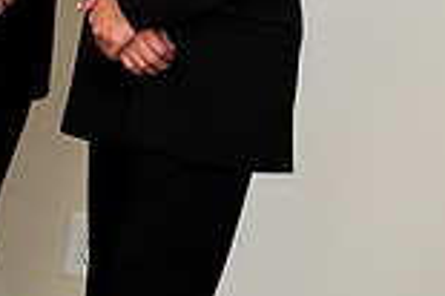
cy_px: -254
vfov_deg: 8.0
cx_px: -287
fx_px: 2037
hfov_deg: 11.7
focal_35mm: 165
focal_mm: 44
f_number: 5.6
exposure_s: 1/160
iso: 200
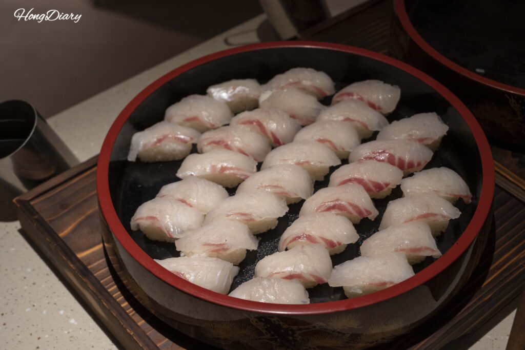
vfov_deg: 22.6
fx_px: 875
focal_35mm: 60
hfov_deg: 33.4
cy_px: 175
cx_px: 262
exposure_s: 1/160
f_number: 5.6
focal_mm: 60
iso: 2000
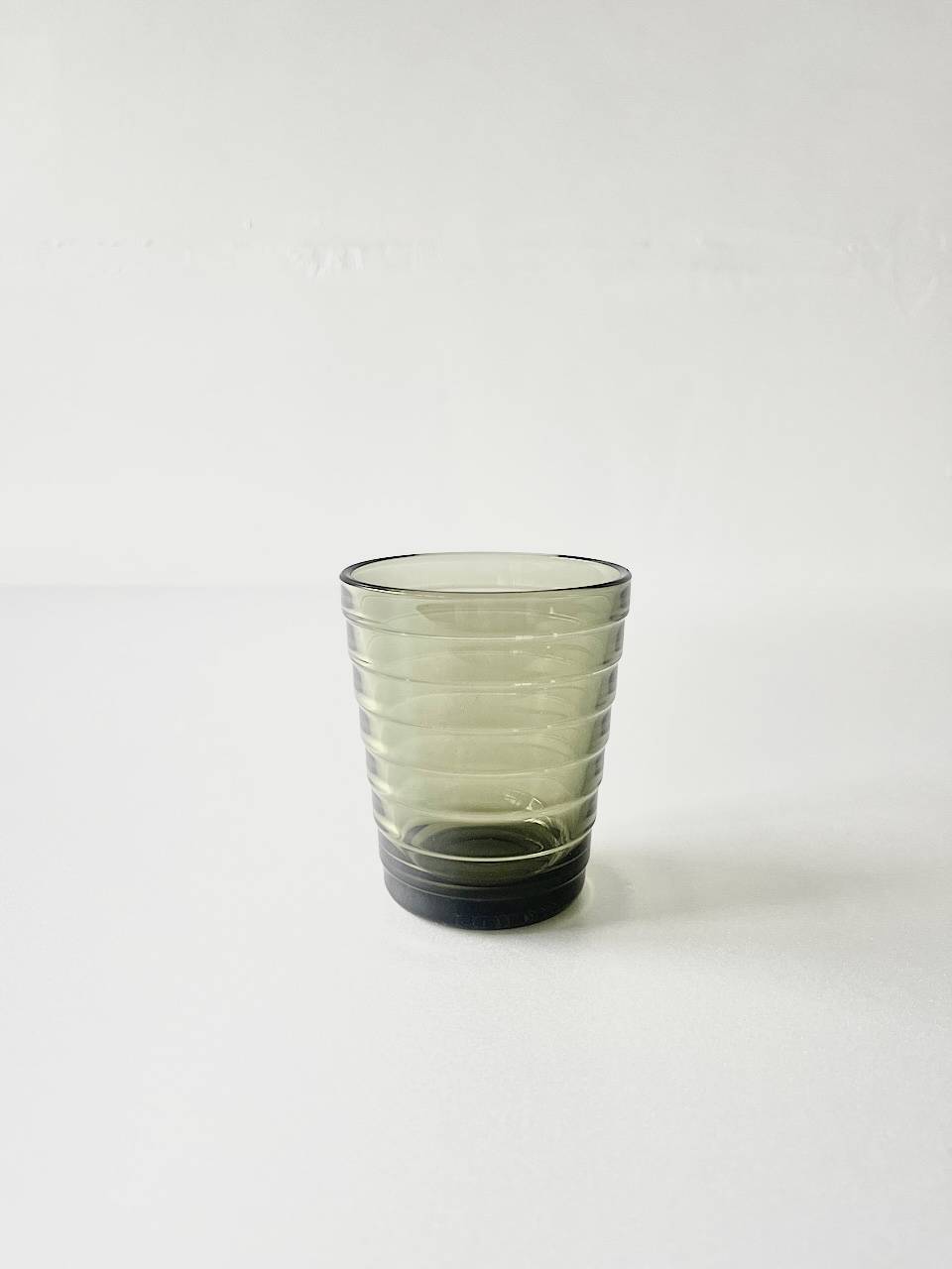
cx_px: 476
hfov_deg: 53.1
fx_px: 953
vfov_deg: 67.3
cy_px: 634
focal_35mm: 26
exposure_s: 1/112
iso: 125
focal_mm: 5.1
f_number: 1.6
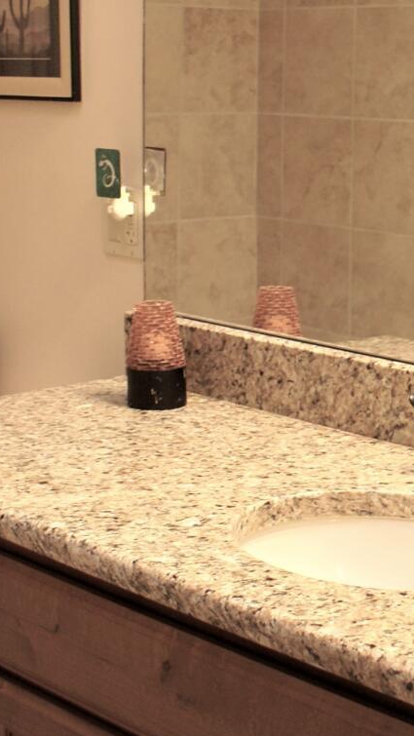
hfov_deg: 15.7
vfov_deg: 28.1
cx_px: 456
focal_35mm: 75
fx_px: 1463
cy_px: 272
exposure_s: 1/30
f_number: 3.5
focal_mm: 18
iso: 250
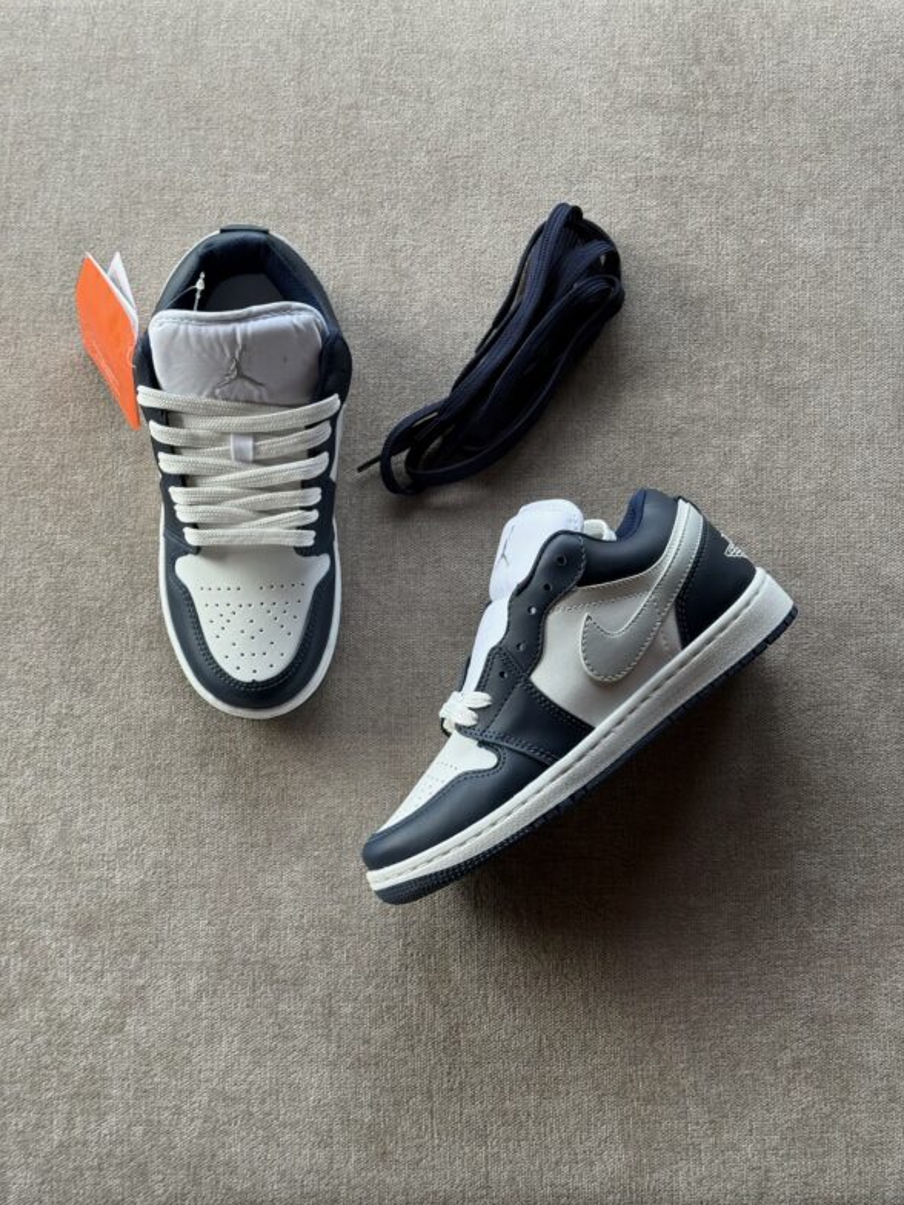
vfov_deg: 38.9
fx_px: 1706
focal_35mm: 49
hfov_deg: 29.7
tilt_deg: -75.4
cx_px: 458
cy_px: 602
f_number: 1.78
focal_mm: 6.76
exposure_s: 1/232
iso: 50
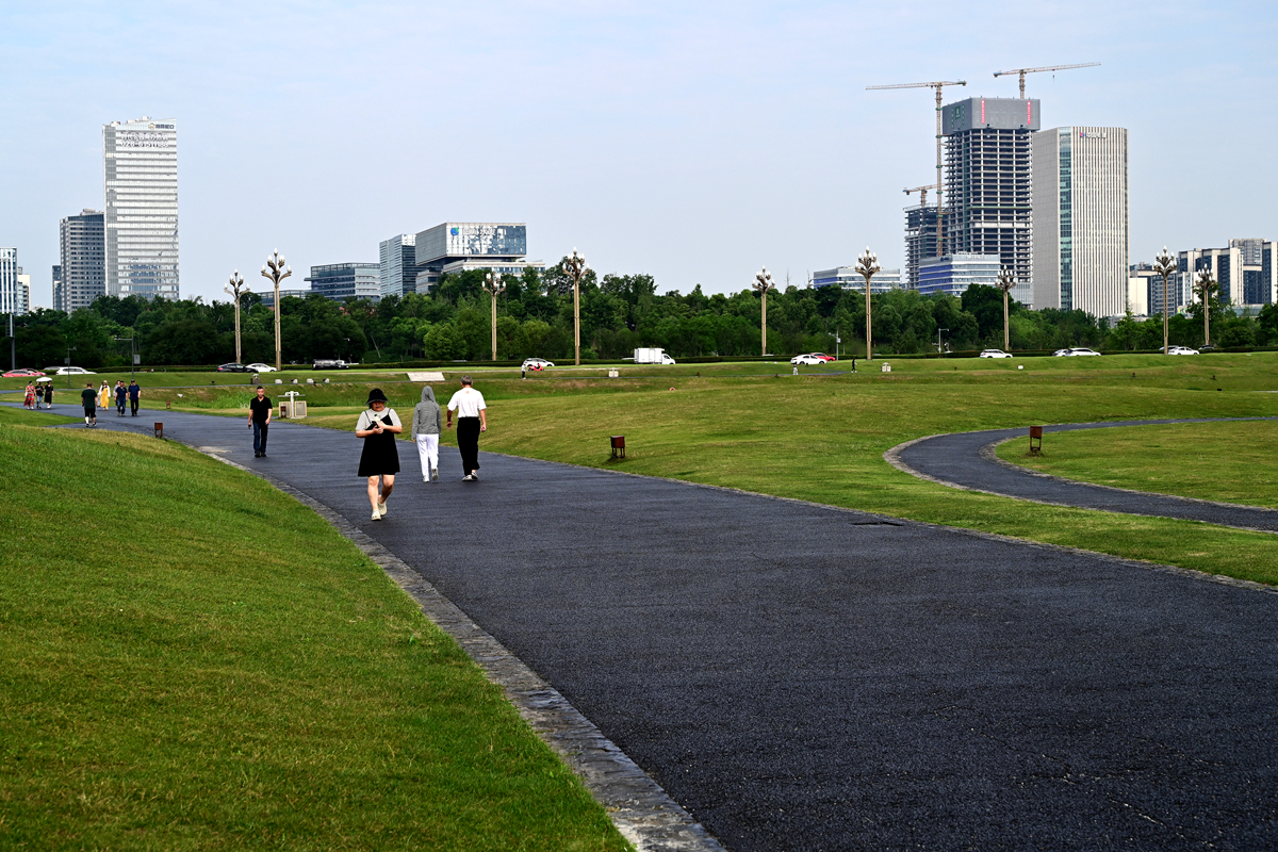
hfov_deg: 36.2
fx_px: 1952
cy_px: 426
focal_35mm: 55
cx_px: 639
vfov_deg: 24.6
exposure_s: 1/250
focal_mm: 55
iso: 200
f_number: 8
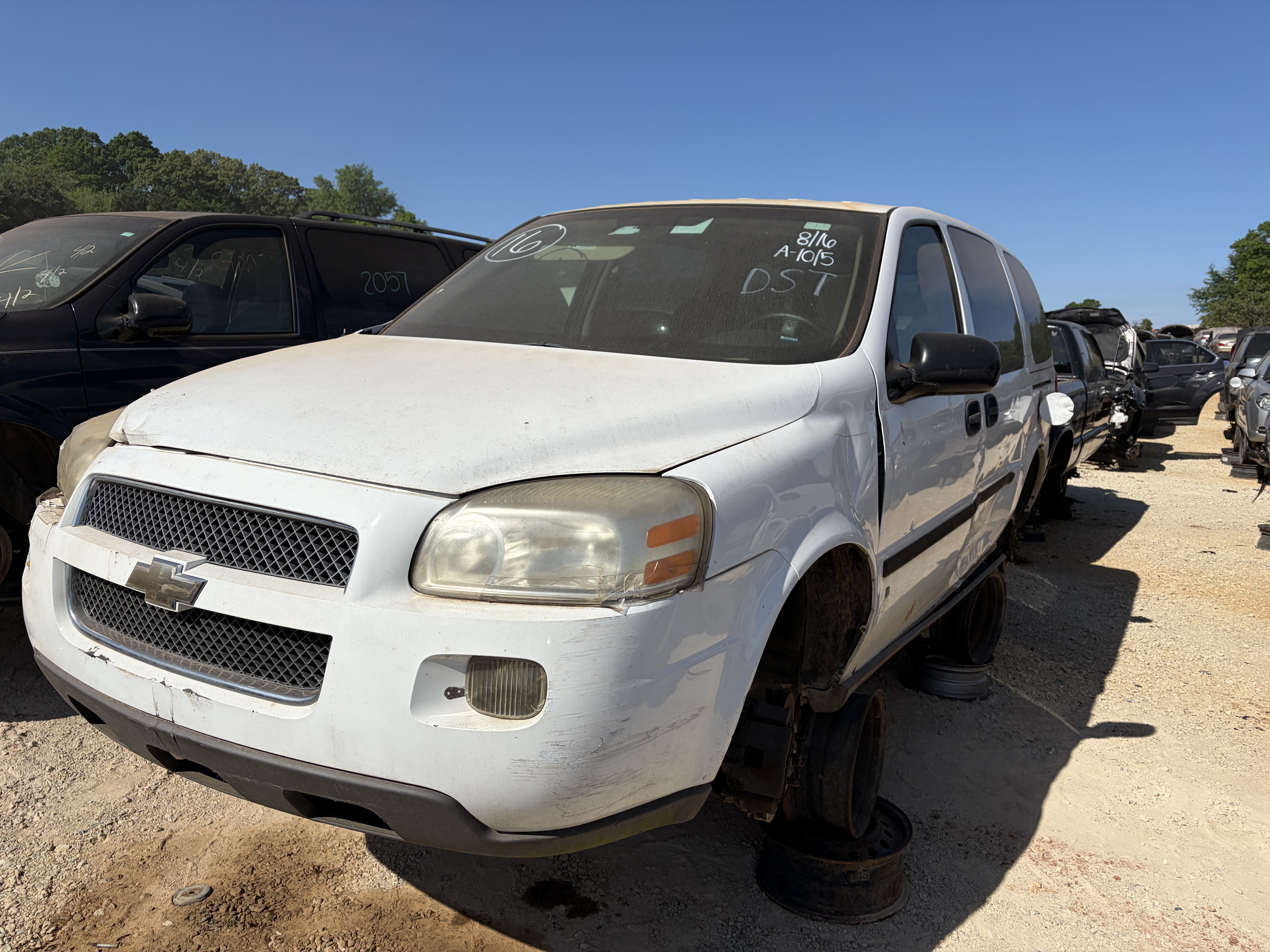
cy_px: 476
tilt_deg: -7.6
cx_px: 635
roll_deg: -2.1
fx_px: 954
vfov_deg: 53.1
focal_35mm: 26
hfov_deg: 67.3
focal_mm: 5.96
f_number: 1.6
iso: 50
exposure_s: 1/7813
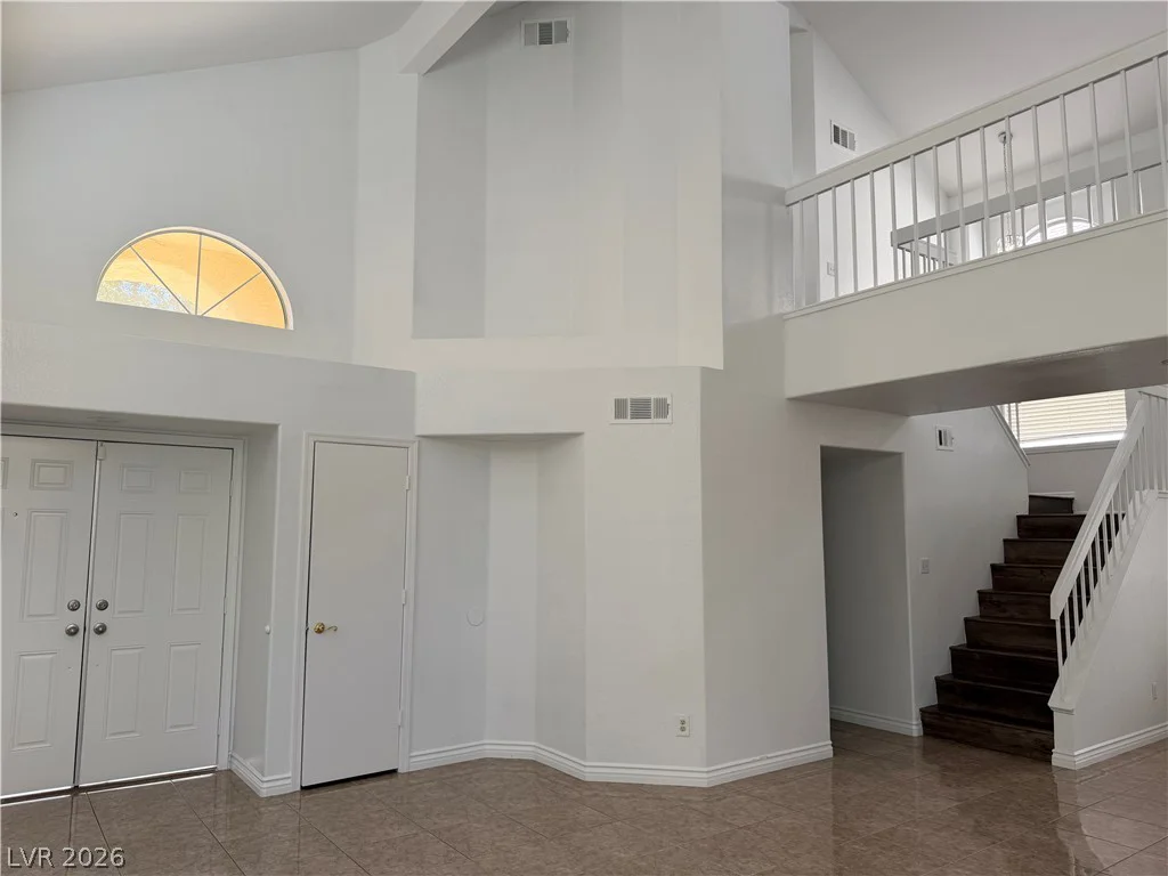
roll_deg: -1.3
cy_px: 438
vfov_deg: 56.8
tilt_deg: +5.8
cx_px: 584
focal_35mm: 24
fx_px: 810
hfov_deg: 71.6
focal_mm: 6.76
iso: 80
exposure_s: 1/175
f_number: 1.78
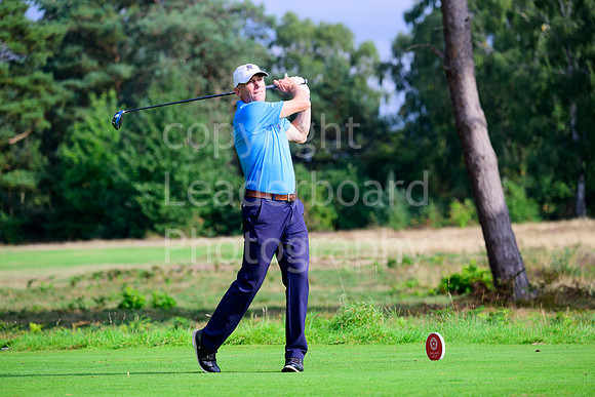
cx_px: 298
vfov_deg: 6.9
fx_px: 3306
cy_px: 198
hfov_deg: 10.3
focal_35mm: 200
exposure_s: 1/2500
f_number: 5.6
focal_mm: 200
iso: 500
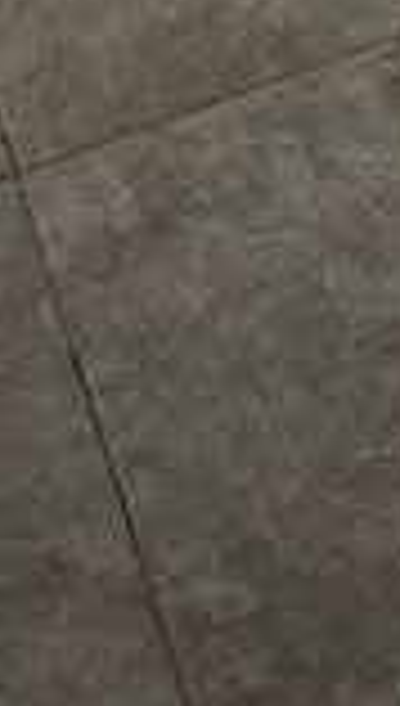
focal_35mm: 163
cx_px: 607
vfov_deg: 9.5
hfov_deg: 7.4
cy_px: -1547
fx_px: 3055
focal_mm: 6.3
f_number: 1.7
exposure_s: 1/180
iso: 200
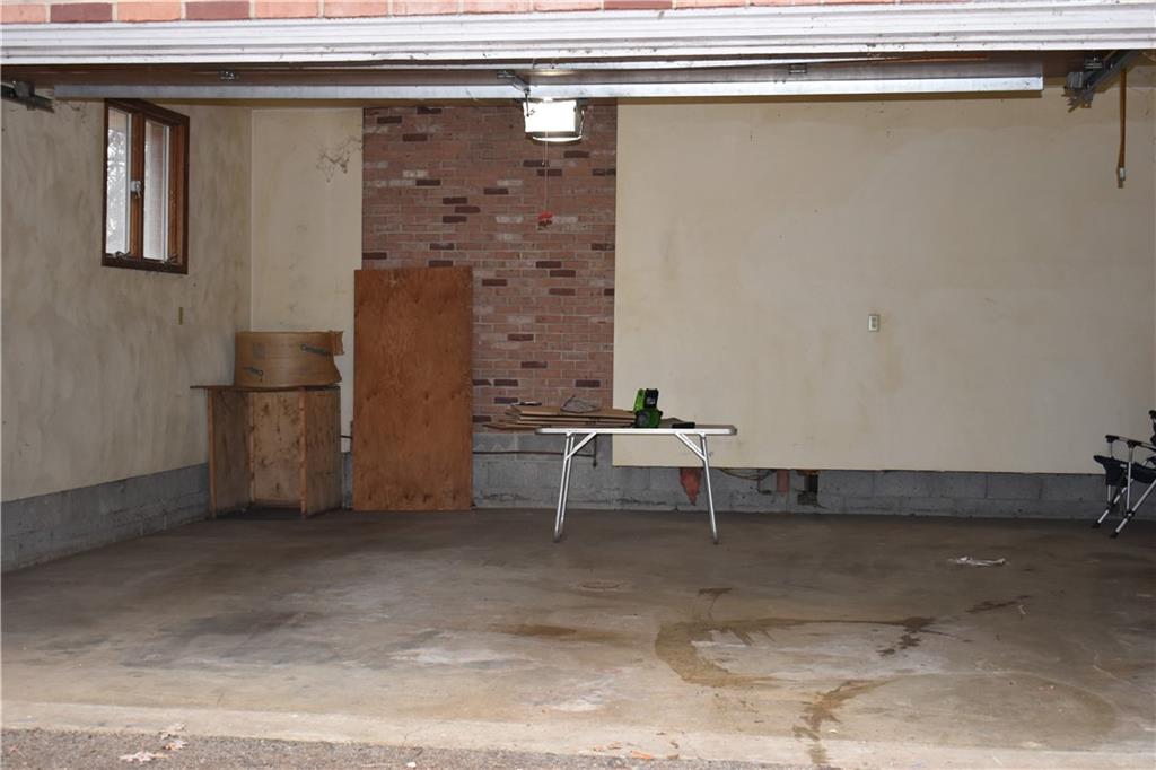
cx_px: 578
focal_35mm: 46
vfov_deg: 28.9
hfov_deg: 42.3
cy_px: 385
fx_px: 1493
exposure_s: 1/80
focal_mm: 31
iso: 800
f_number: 4.2
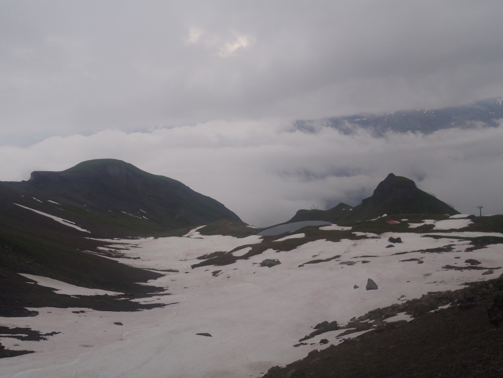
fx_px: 407
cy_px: 189
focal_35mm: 28
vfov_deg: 49.7
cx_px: 252
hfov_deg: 63.4
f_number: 4.5
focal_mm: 5
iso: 80
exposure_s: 1/250
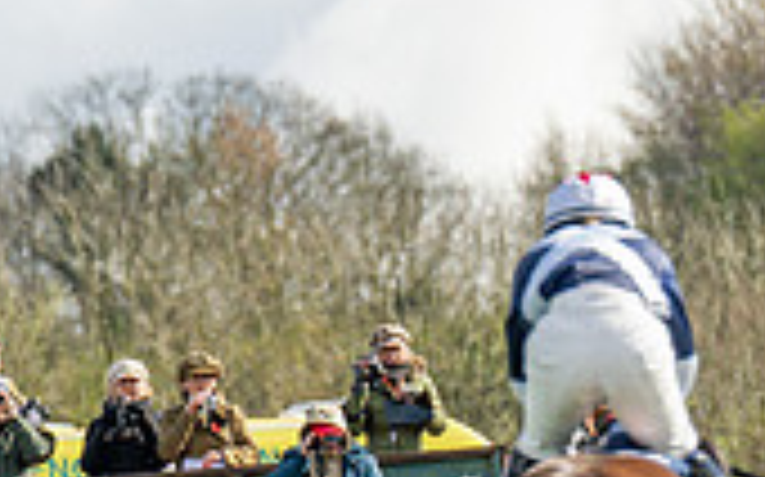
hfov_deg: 1.7
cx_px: -228
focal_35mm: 1215
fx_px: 25314
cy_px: 698
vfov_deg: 1.1
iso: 250
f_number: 4.5
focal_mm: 200
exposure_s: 1/1600
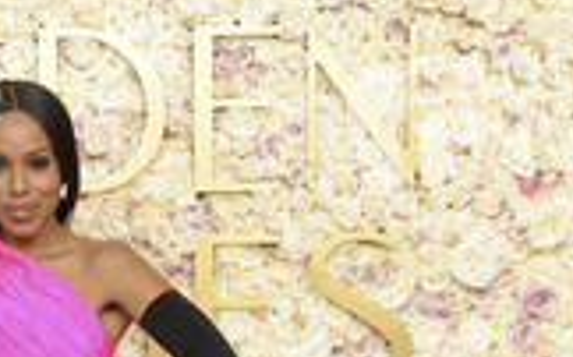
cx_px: 207
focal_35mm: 126
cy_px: 636
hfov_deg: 16.6
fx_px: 1966
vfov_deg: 9.9
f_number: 11
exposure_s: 1/250
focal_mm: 50
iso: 1000
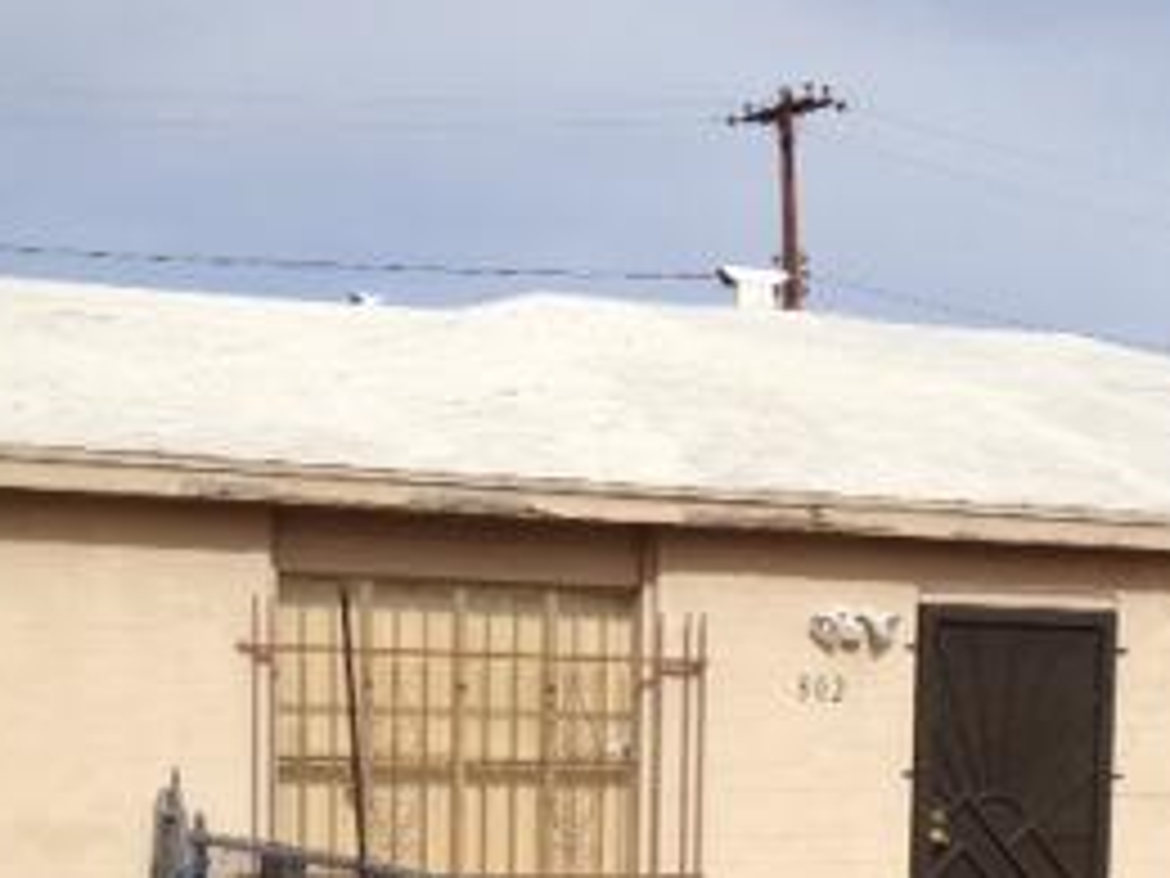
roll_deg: -0.3
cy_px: 973
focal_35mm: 86
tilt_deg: -10.5
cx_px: 878
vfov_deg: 16.6
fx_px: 2907
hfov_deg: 22.5
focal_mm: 4.28
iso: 50
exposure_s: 1/3067
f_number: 2.4
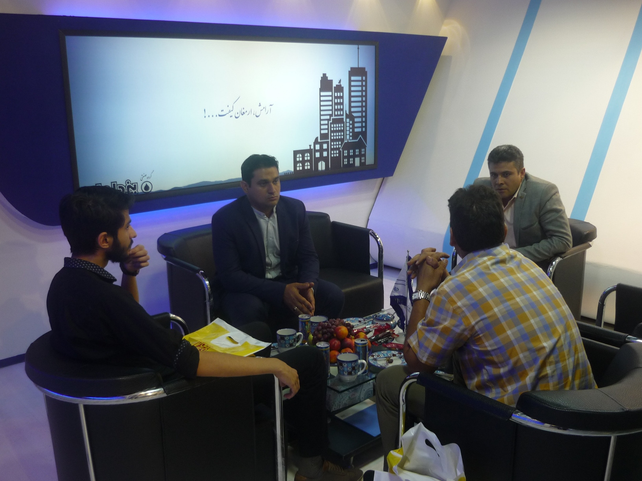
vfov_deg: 42.9
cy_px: 240
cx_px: 321
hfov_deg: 55.4
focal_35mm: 33
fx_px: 612
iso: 125
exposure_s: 1/30
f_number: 2.8
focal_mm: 5.5
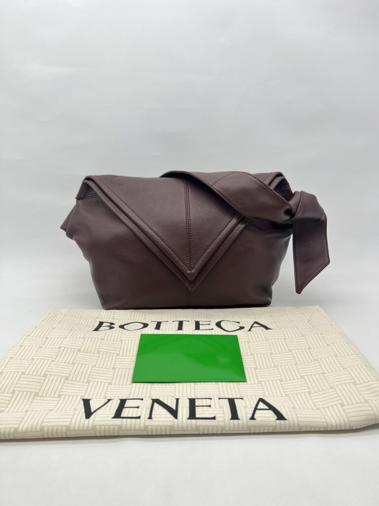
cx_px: 190
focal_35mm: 26
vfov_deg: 67.3
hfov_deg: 53.1
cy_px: 253
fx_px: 380
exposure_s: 1/105
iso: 32
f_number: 1.5
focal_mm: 5.7
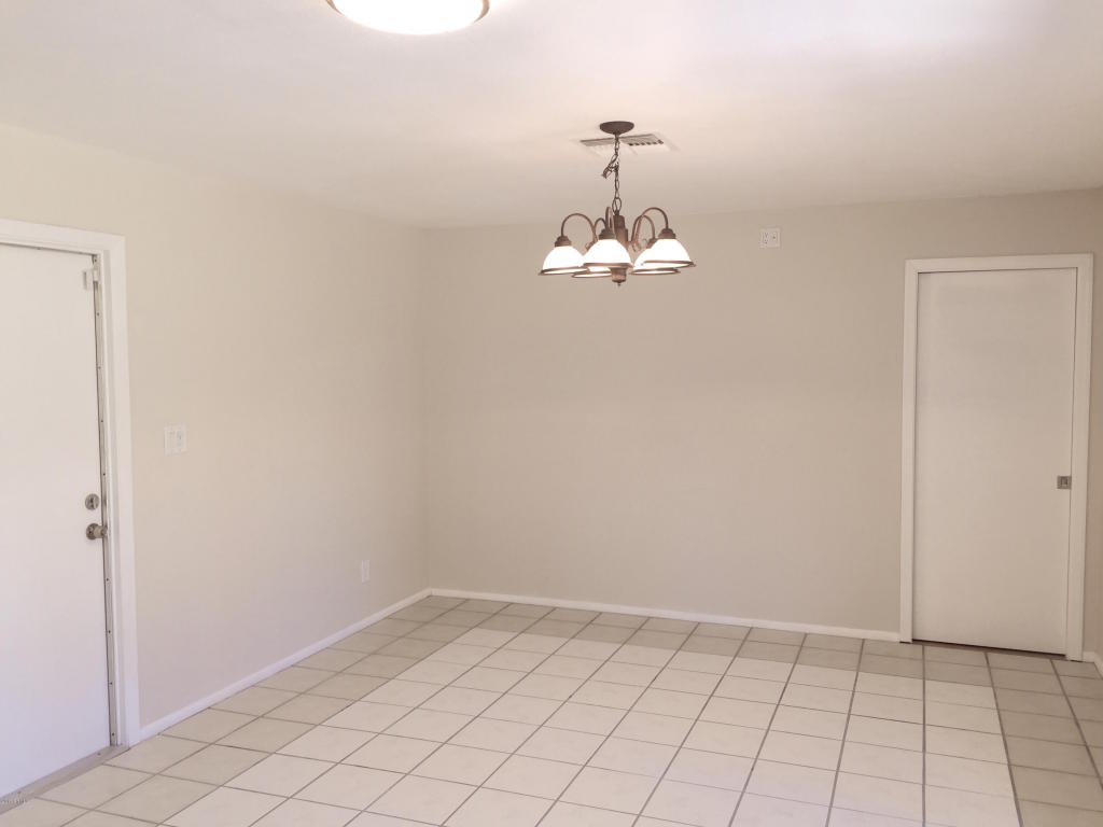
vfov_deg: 48.2
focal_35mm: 29
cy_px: 414
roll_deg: +0.1
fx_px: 924
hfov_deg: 61.7
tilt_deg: -4.3
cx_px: 552
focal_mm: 4.15
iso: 32
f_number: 2.2
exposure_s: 1/60
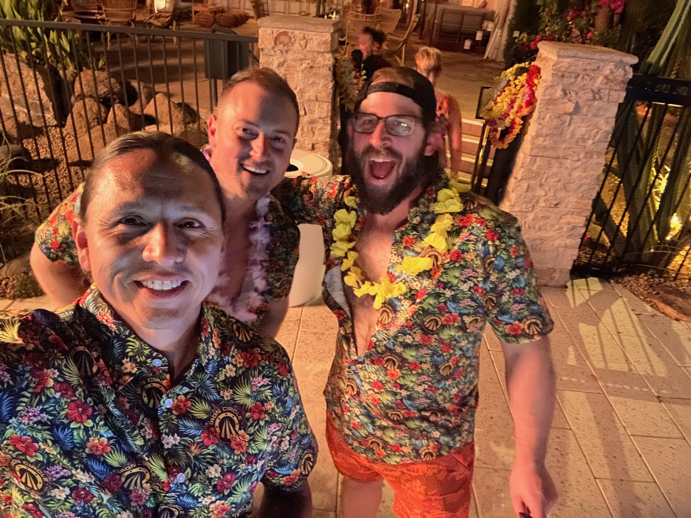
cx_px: 346
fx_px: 459
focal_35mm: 23
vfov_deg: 58.9
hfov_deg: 73.9
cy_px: 259
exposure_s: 1/15
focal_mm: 2.69
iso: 1000
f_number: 1.9
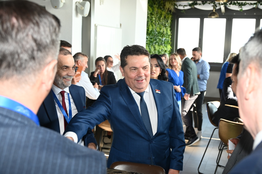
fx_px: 335
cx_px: 131
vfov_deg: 29.2
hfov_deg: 42.8
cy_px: 87
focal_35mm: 46
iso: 500
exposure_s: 1/60
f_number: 5.6
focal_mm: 46
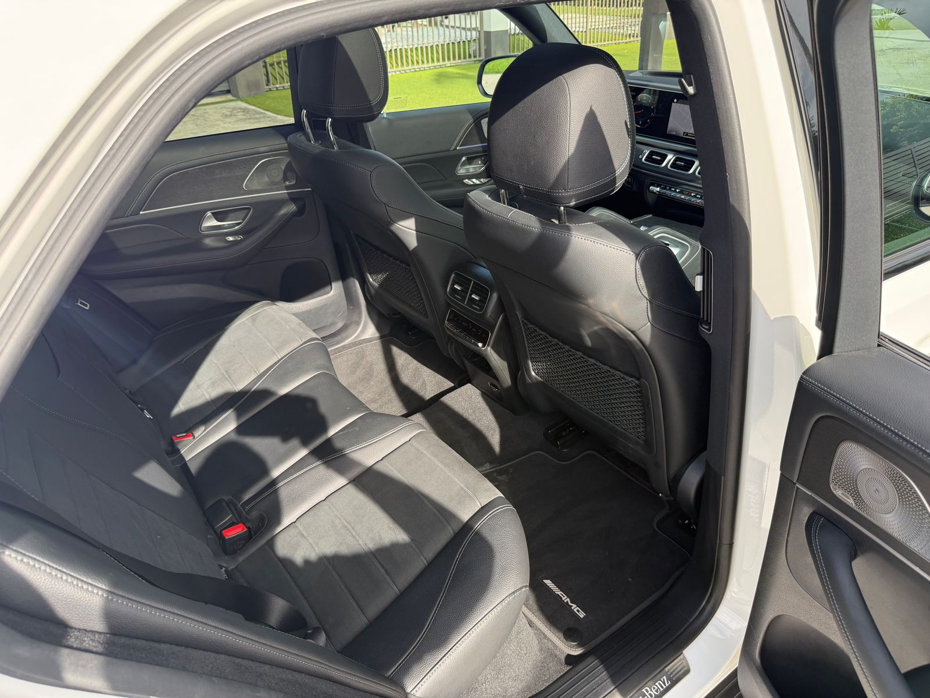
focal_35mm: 24
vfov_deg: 56.8
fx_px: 645
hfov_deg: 71.6
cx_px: 465
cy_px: 349
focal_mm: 6.76
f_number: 1.78
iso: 100
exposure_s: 1/849
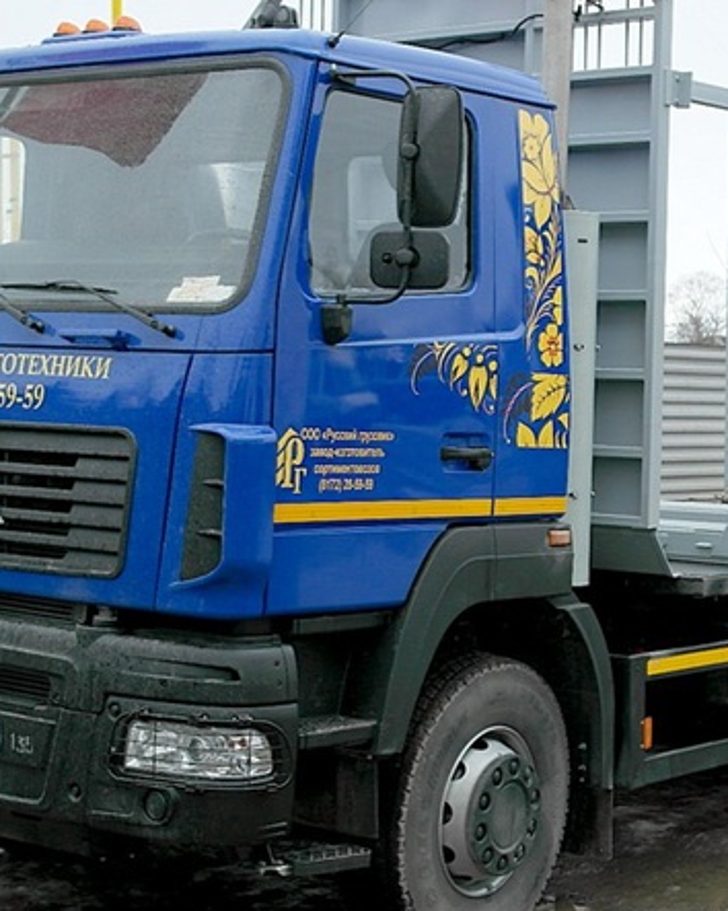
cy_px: 449
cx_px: 537
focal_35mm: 78
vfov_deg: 24.5
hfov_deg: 19.5
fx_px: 2102
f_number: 5.6
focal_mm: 30
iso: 200
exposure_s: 1/320
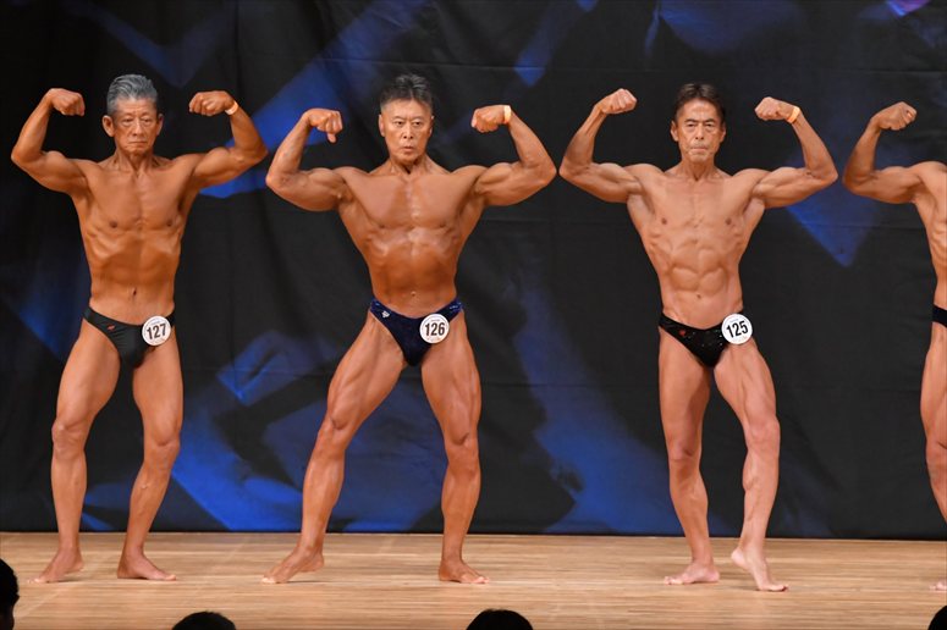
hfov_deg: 7.6
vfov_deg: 5.1
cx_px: 474
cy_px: 315
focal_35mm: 270
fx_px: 7099
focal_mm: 180
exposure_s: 1/400
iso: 5000
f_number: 5.6
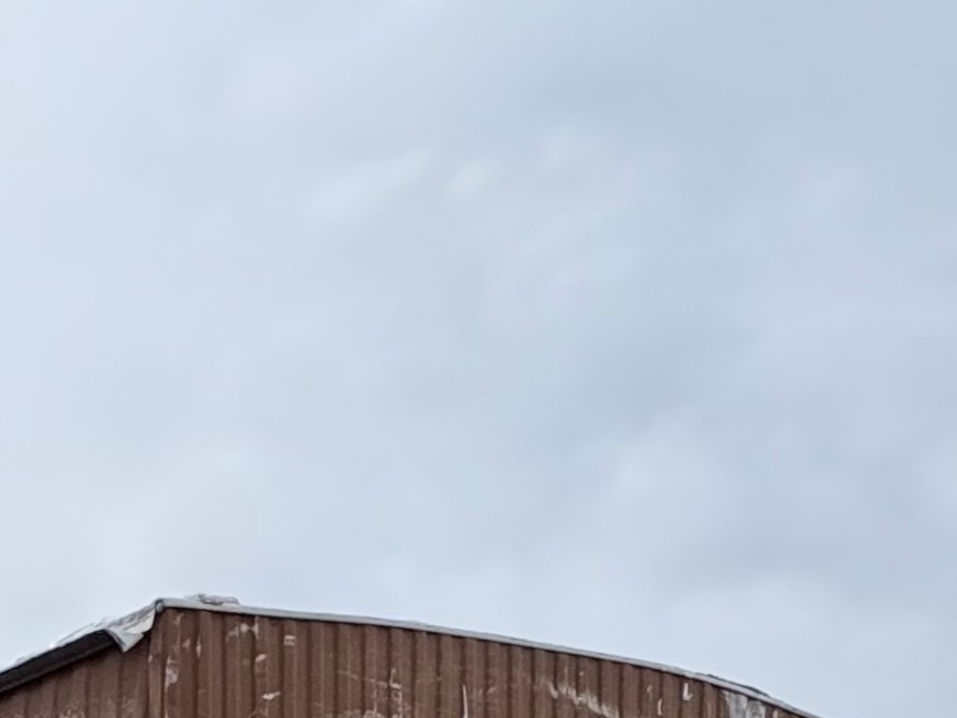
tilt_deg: -7.3
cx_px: -199
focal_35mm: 54
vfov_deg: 18.8
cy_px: 1382
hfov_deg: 30.1
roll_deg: -2.6
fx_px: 1493
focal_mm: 2.22
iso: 50
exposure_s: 1/1748
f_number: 2.2
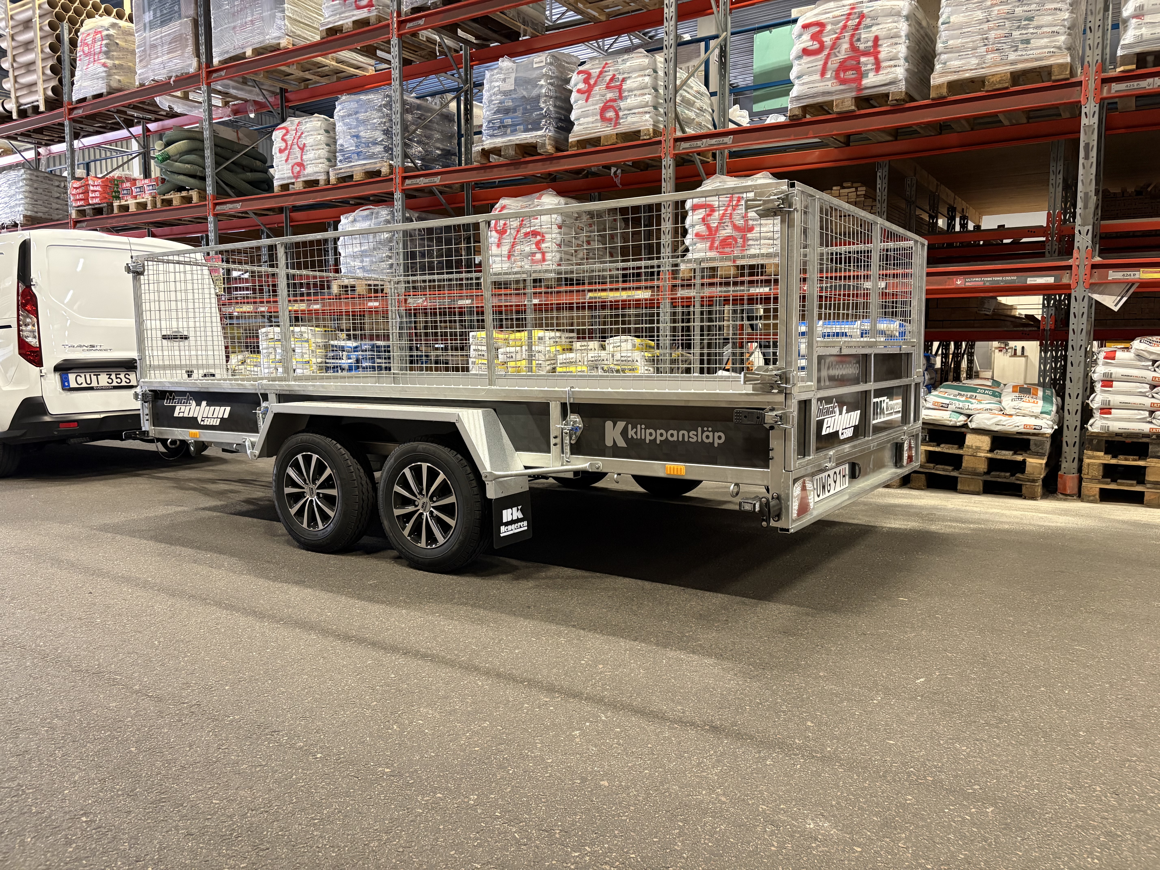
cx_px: 580
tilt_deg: -5.9
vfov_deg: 53.1
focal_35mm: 26
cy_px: 435
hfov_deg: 67.3
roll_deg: +0.2
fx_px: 871
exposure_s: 1/50
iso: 320
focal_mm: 5.96
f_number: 1.6
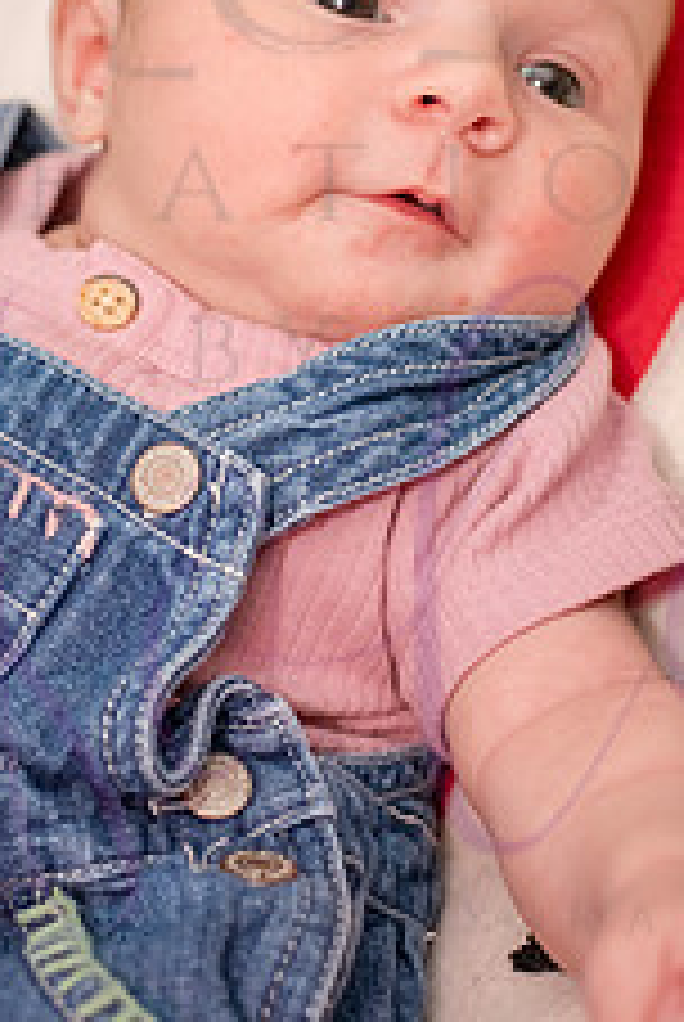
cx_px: 324
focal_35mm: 99
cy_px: 342
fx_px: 2813
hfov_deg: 13.9
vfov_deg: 20.5
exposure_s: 1/250
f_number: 4
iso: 800
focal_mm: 50
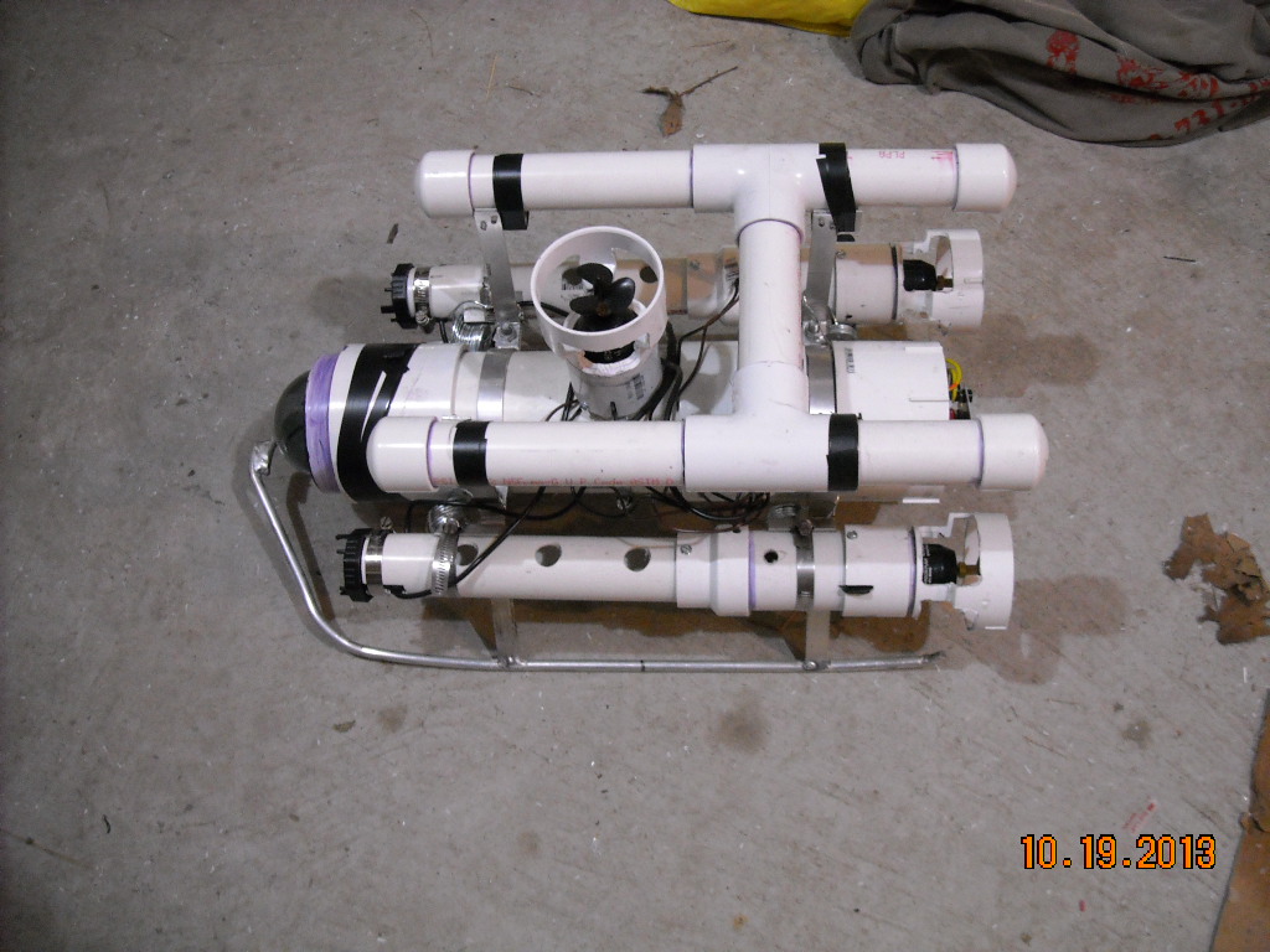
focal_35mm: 35
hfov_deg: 52.6
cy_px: 476
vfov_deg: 40.7
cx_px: 635
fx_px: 1284
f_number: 2.8
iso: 400
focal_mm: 5.7
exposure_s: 1/15
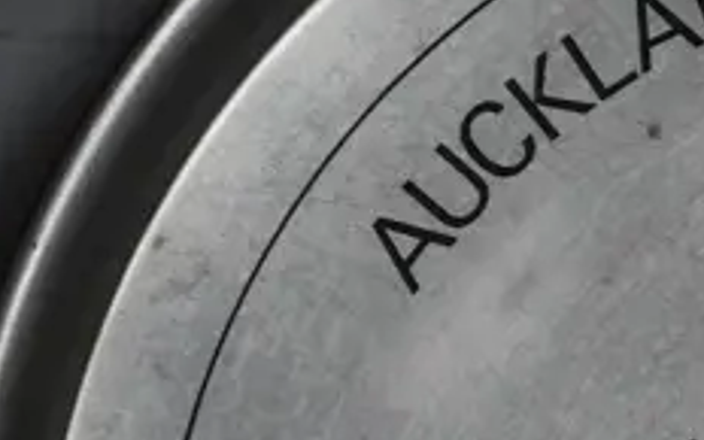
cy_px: 646
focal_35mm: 159
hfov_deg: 12.6
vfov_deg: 8.1
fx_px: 3051
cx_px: 979
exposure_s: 1/160
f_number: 4.5
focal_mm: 17
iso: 200
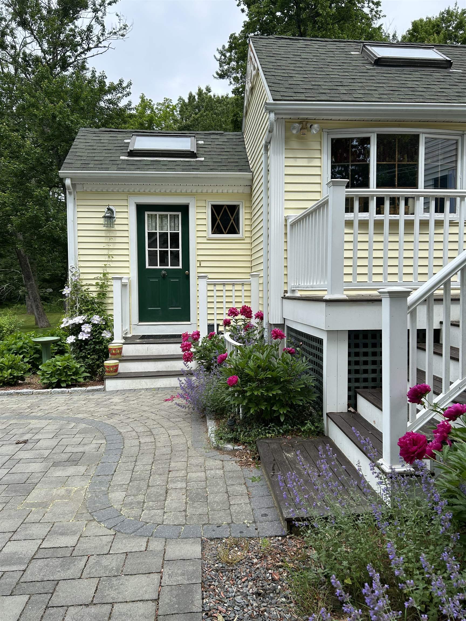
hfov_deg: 53.1
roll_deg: -0.2
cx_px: 233
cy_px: 310
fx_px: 467
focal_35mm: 26
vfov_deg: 67.3
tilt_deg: -3.4
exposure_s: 1/2762
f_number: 1.5
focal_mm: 5.7
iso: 50
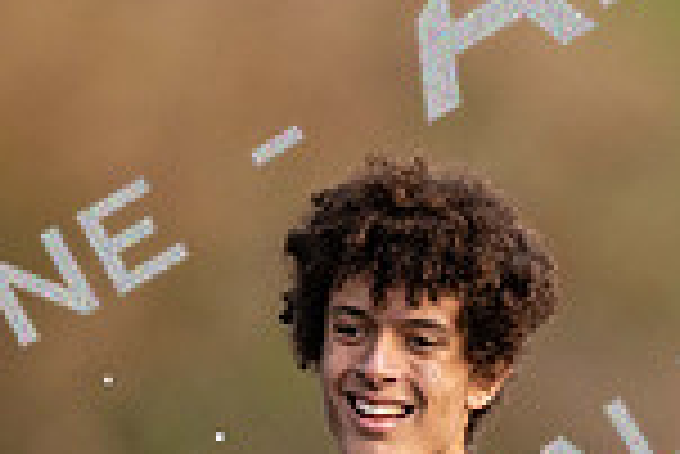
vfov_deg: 0.6
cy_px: 780
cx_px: 657
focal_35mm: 2305
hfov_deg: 0.9
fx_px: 43580
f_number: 4
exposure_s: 1/2500
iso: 1100
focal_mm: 600
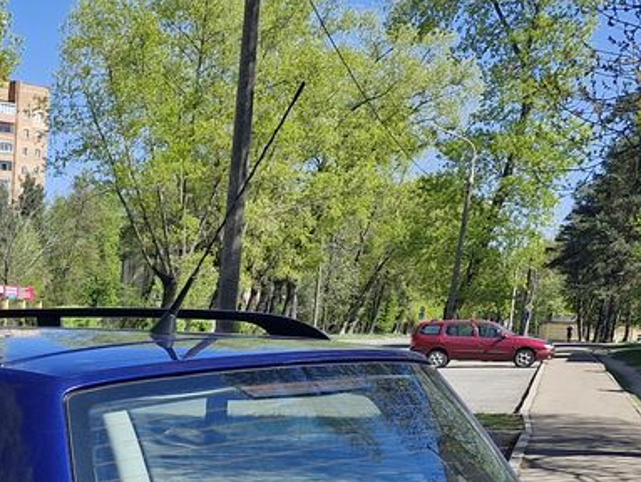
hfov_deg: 24.4
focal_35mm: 72
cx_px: -131
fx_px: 1335
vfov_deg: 18.1
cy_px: 736
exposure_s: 1/1010
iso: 50
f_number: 1.8
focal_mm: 5.54
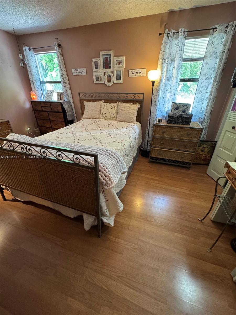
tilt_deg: -26.7
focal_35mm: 14
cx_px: 118
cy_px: 158
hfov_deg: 85.7
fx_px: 127
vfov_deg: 102.1
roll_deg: +0.5
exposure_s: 1/60
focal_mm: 2.22
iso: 640
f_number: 2.2
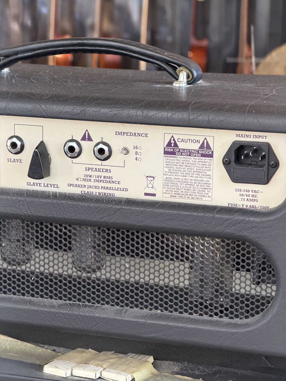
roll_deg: -1.2
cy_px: 190
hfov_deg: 14.8
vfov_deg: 19.6
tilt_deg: -11.9
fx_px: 1102
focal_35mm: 100
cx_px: 143
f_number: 2.8
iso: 500
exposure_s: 1/92
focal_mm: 16.89
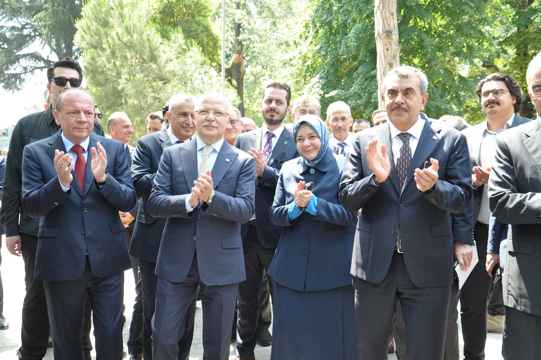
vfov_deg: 34.2
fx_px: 586
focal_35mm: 39
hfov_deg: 49.6
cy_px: 180
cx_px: 270
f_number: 6.3
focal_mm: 26
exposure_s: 1/160
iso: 400
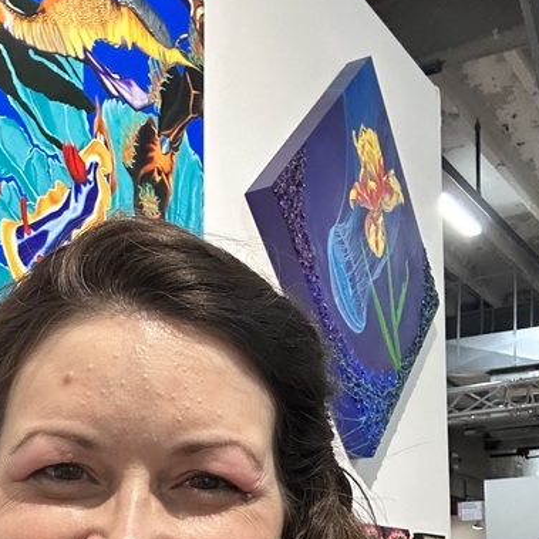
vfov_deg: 29.0
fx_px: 987
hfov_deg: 30.1
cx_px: 145
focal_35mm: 56
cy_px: 513
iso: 160
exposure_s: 1/60
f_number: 1.9
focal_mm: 2.69
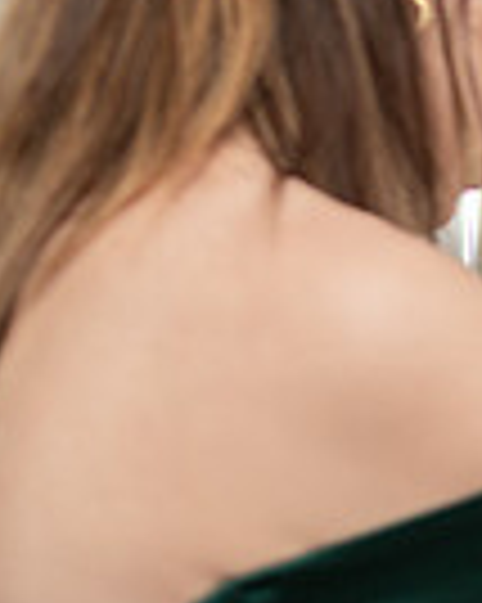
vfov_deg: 13.3
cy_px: 479
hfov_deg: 9.8
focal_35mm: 144
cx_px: 1046
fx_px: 2571
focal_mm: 35
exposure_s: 1/250
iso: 500
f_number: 2
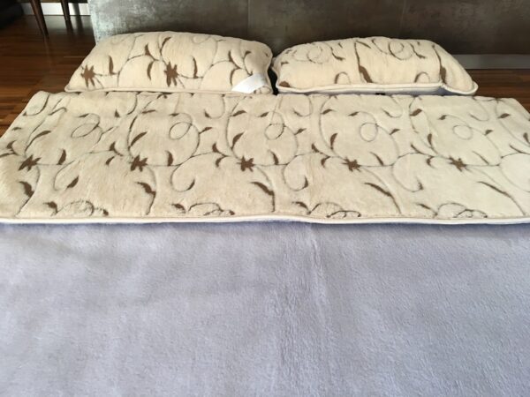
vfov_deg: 48.2
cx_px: 265
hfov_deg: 61.7
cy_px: 198
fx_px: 444
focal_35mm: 29
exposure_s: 1/33
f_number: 2.2
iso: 64
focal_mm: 4.15
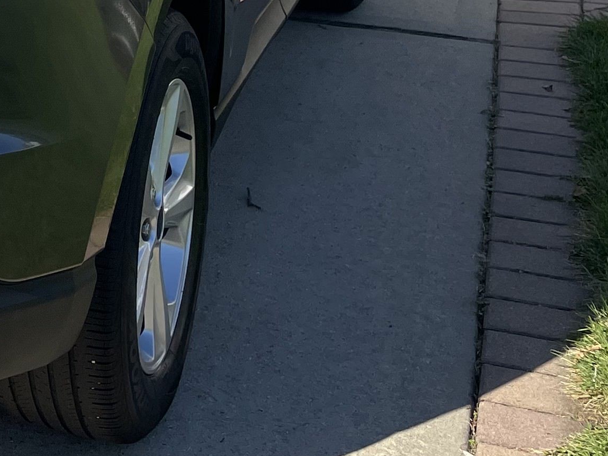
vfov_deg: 15.5
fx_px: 1598
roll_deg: -0.9
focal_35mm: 91
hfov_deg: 17.8
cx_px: -451
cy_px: -132
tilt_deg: -7.2
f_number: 1.6
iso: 32
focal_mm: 4.2
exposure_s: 1/3861
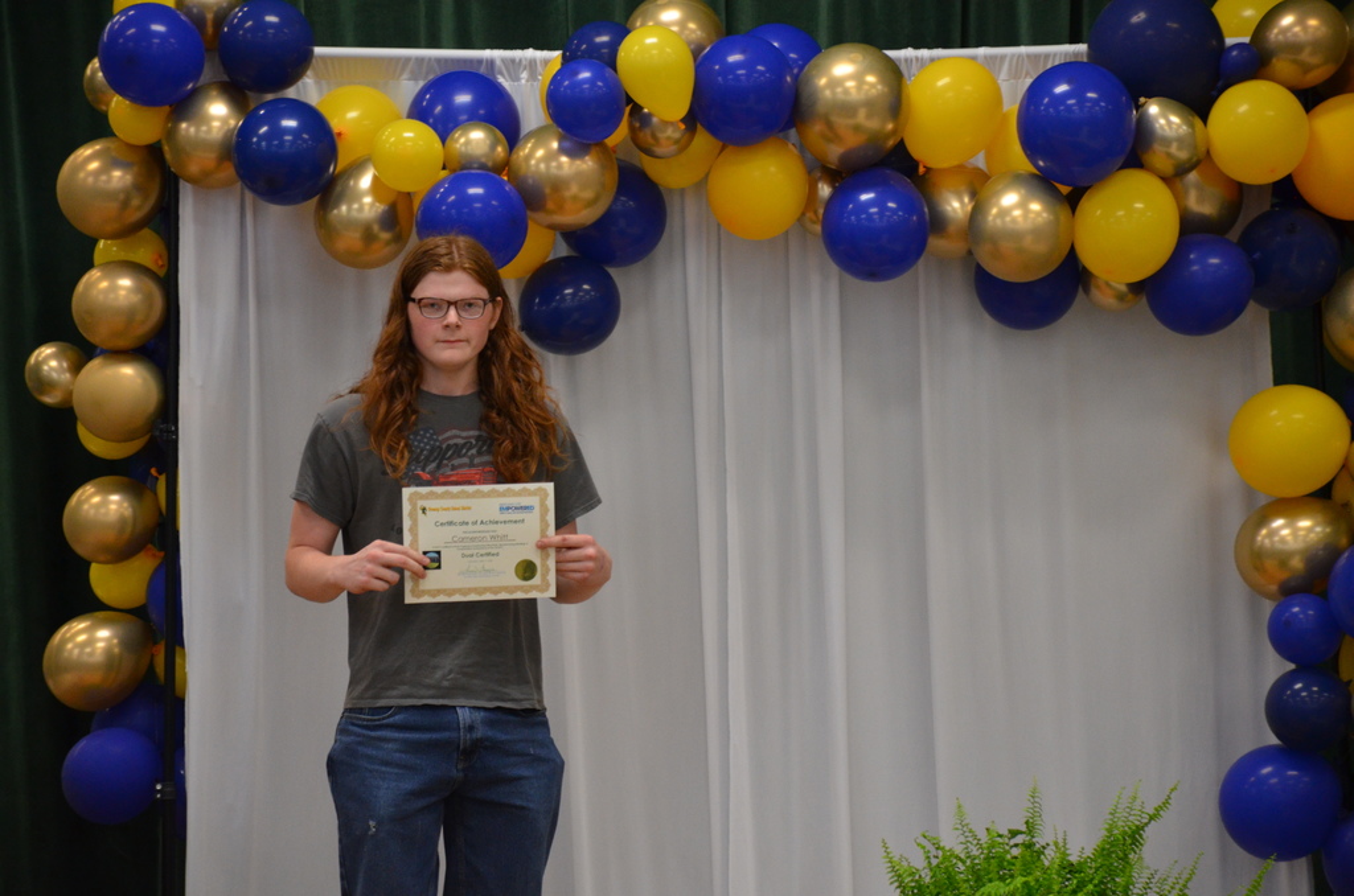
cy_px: 448
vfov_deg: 6.5
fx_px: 7881
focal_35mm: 210
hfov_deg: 9.8
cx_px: 677
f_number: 5.6
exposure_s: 1/50
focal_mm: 140
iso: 1600
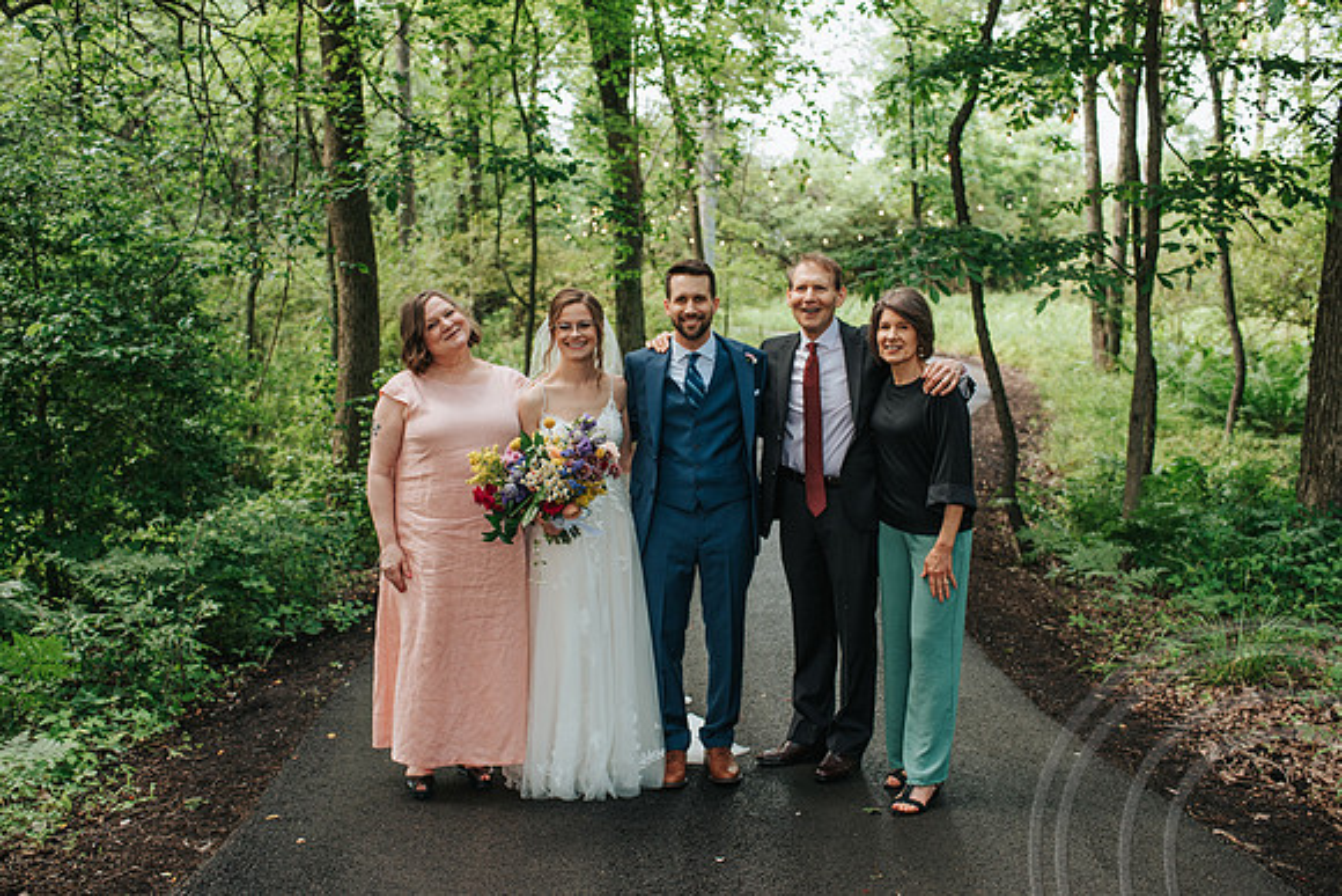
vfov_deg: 34.8
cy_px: 477
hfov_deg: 50.4
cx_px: 669
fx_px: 1427
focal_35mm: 38
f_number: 3.2
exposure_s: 1/320
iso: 560
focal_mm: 35
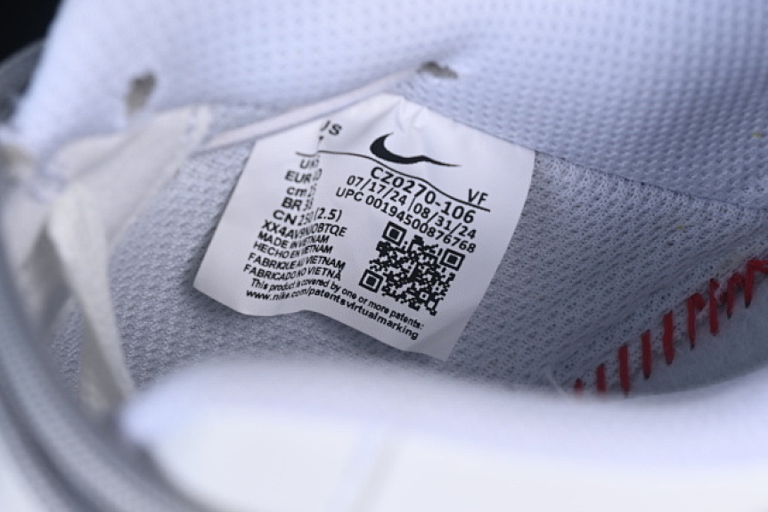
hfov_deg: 21.7
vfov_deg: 14.5
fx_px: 2004
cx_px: 387
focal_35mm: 94
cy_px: 269
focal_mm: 50
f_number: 7.1
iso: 160
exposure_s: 1/80
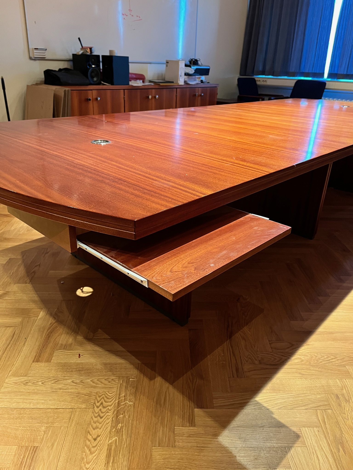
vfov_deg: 67.3
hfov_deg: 53.0
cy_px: 235
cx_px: 176
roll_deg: -0.5
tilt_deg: -26.0
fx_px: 354
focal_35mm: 26
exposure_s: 1/33
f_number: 1.6
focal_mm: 5.1
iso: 500
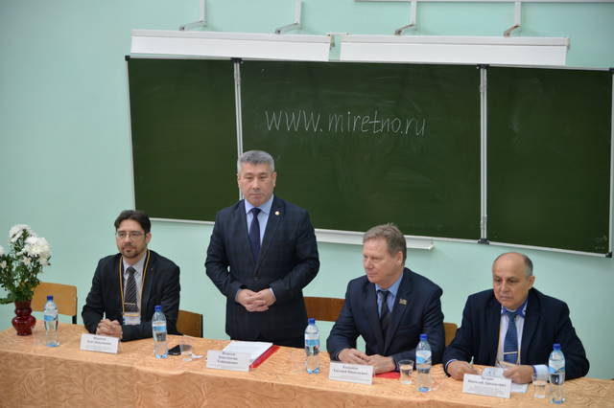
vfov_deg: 16.6
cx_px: 307
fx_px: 1398
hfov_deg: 24.8
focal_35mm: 82
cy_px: 204
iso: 800
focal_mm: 82
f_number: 4
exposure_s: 1/60
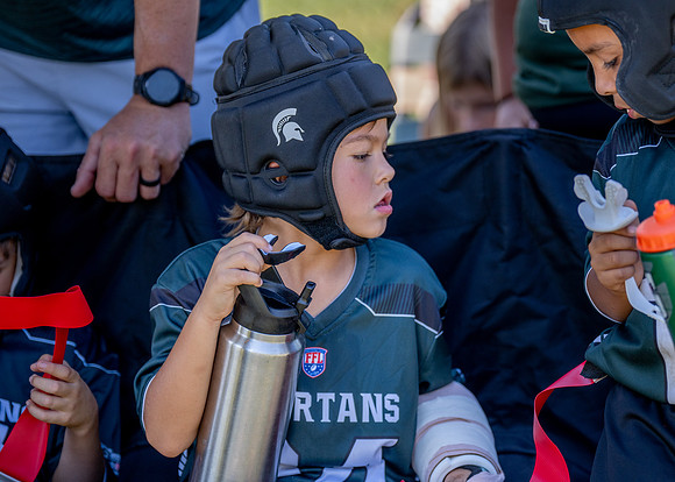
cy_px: 230
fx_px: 2993
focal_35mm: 156
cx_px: 348
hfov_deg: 12.9
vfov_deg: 9.2
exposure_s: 1/1000
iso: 250
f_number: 2.8
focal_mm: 131
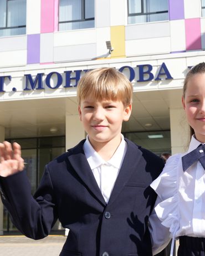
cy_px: 128
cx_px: 127
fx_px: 462
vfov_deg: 30.9
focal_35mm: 61
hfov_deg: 24.9
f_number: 11
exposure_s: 1/125
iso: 160
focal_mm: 43
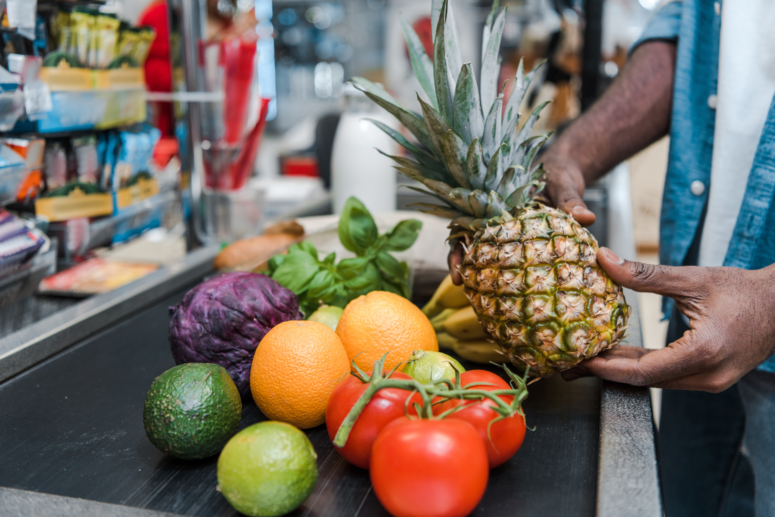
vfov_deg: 35.1
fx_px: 818
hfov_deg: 50.7
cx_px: 388
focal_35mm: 38
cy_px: 258
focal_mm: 38
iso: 250
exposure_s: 1/125
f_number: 2.8
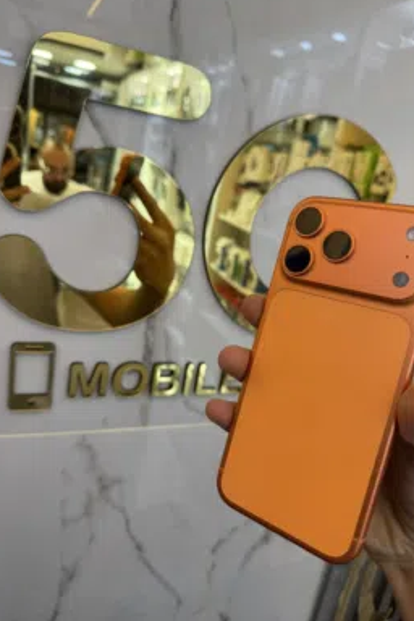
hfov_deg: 49.5
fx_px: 448
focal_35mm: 26
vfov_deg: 69.4
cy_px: 312
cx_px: 222
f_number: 1.78
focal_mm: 6.76
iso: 100
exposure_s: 1/100
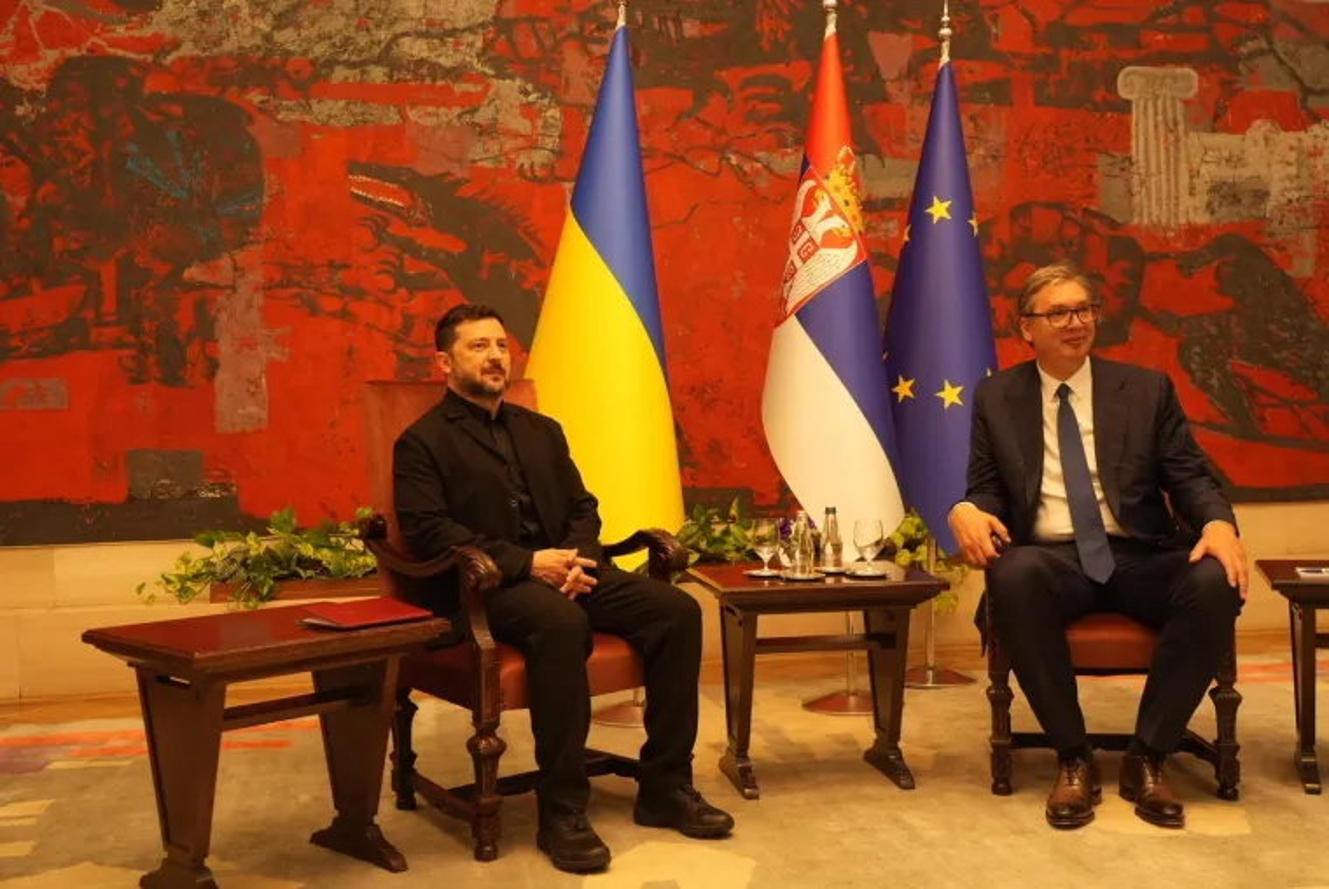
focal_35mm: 37
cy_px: 444
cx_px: 664
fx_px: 1367
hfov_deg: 51.9
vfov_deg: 36.0
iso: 4000
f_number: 4
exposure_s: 1/320
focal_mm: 37
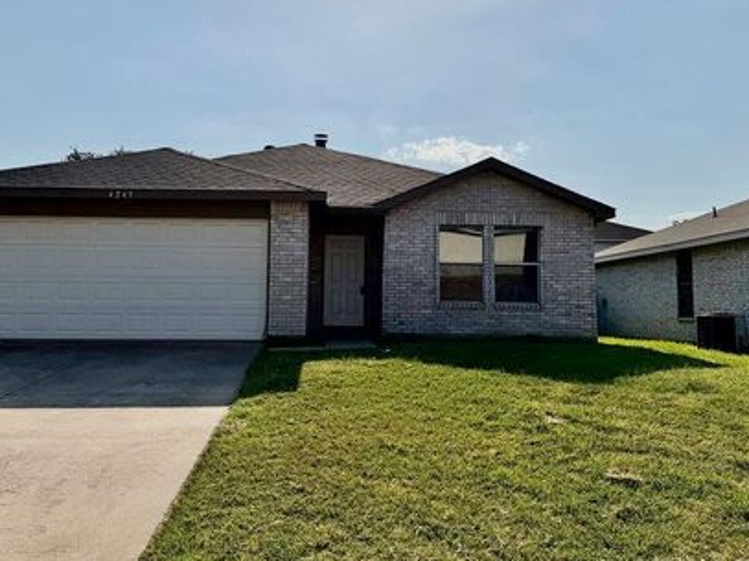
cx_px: 337
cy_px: 223
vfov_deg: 40.5
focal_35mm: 35
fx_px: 757
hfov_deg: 52.5
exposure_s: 1/22727
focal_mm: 6.76
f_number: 1.78
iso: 80
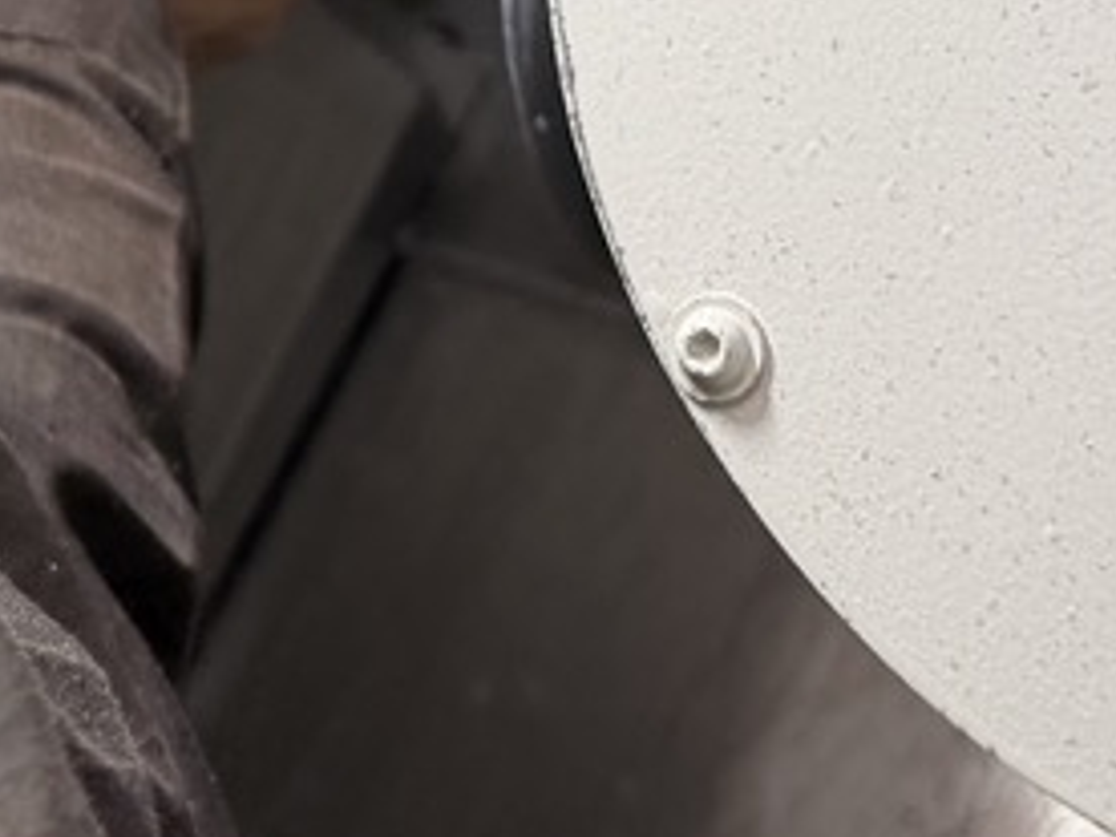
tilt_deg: -29.4
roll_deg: +4.3
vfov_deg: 10.4
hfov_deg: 14.2
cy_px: -299
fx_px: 4481
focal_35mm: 139
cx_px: 307
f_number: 1.78
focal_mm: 6.76
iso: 80
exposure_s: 1/120
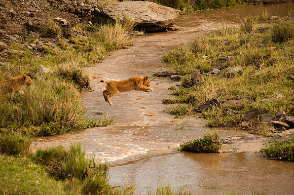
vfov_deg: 9.1
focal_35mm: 150
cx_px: 147
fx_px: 1223
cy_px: 98
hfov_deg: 13.7
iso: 640
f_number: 6.3
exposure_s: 1/500
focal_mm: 100
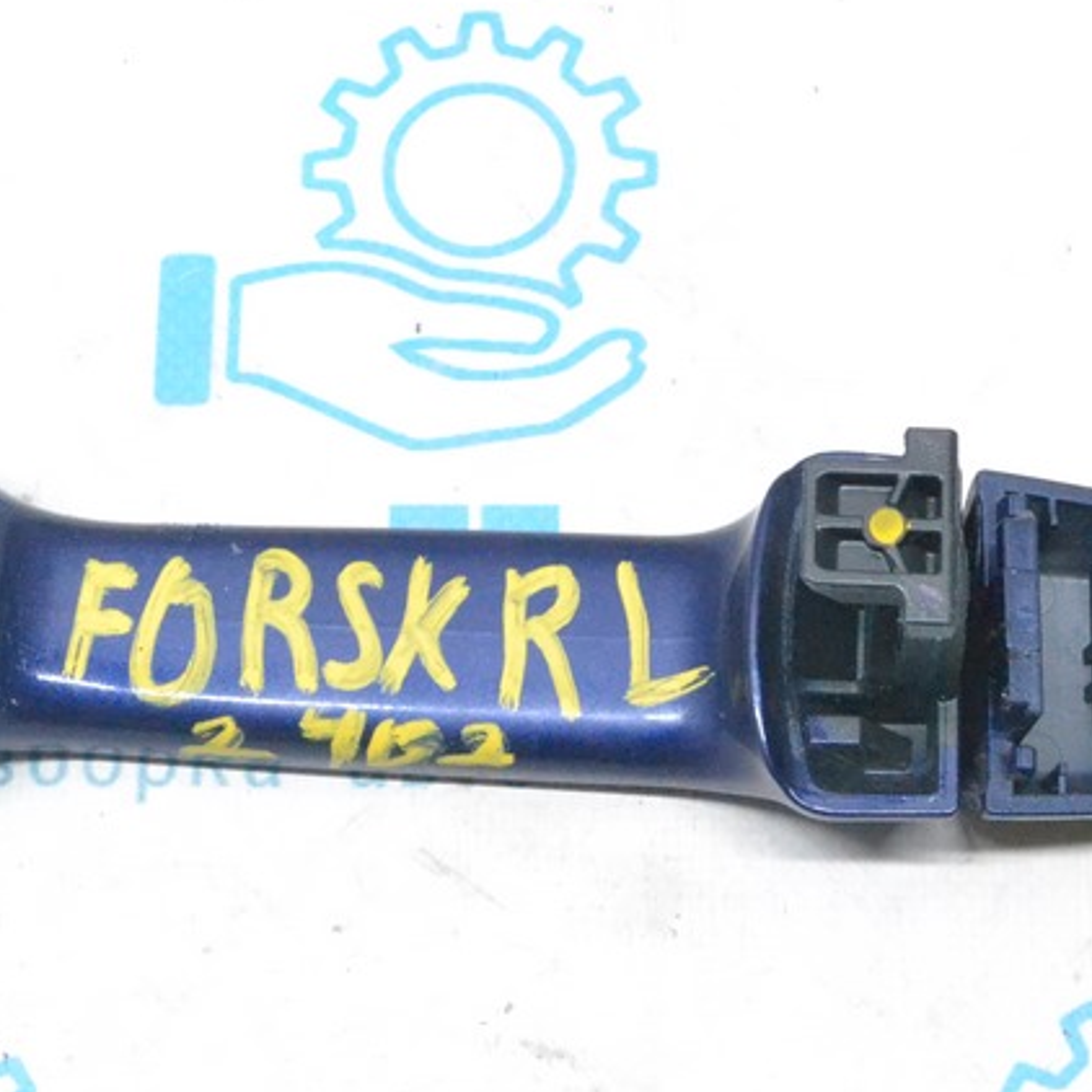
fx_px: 3533
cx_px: 492
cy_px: 389
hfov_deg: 17.6
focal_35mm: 99
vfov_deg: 17.5
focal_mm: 32
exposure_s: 1/160
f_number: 9
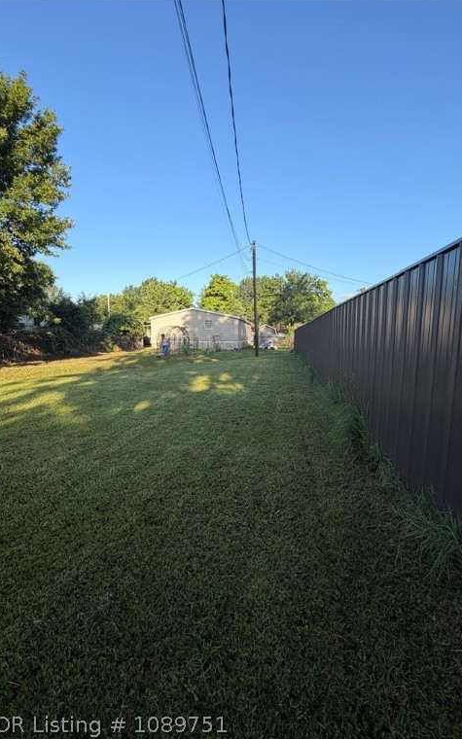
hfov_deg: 74.5
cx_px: 204
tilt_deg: -5.7
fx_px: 302
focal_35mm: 15
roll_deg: -0.3
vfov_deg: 101.5
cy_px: 368
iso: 40
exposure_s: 1/535
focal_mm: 2.22
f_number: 2.2
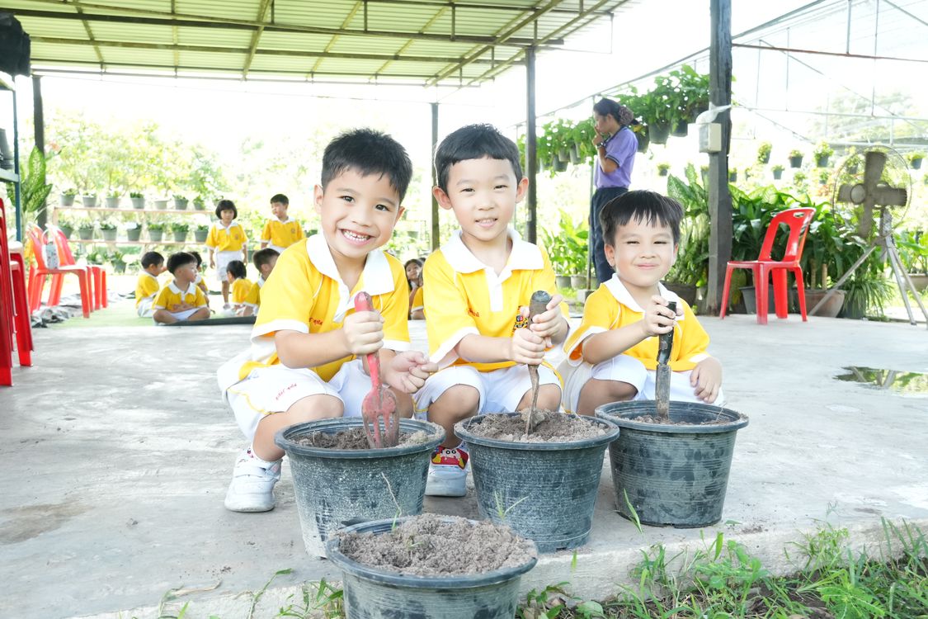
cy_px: 310
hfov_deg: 57.2
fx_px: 851
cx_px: 464
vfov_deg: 40.0
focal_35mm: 33
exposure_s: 1/500
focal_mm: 22
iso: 2000
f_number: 4.5
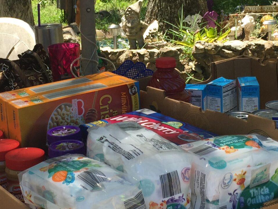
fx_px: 626
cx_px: 97
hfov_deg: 24.9
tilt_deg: -12.9
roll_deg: +4.8
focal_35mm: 78
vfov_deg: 18.9
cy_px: 81
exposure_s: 1/670
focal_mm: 4.15
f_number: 2.2
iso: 32
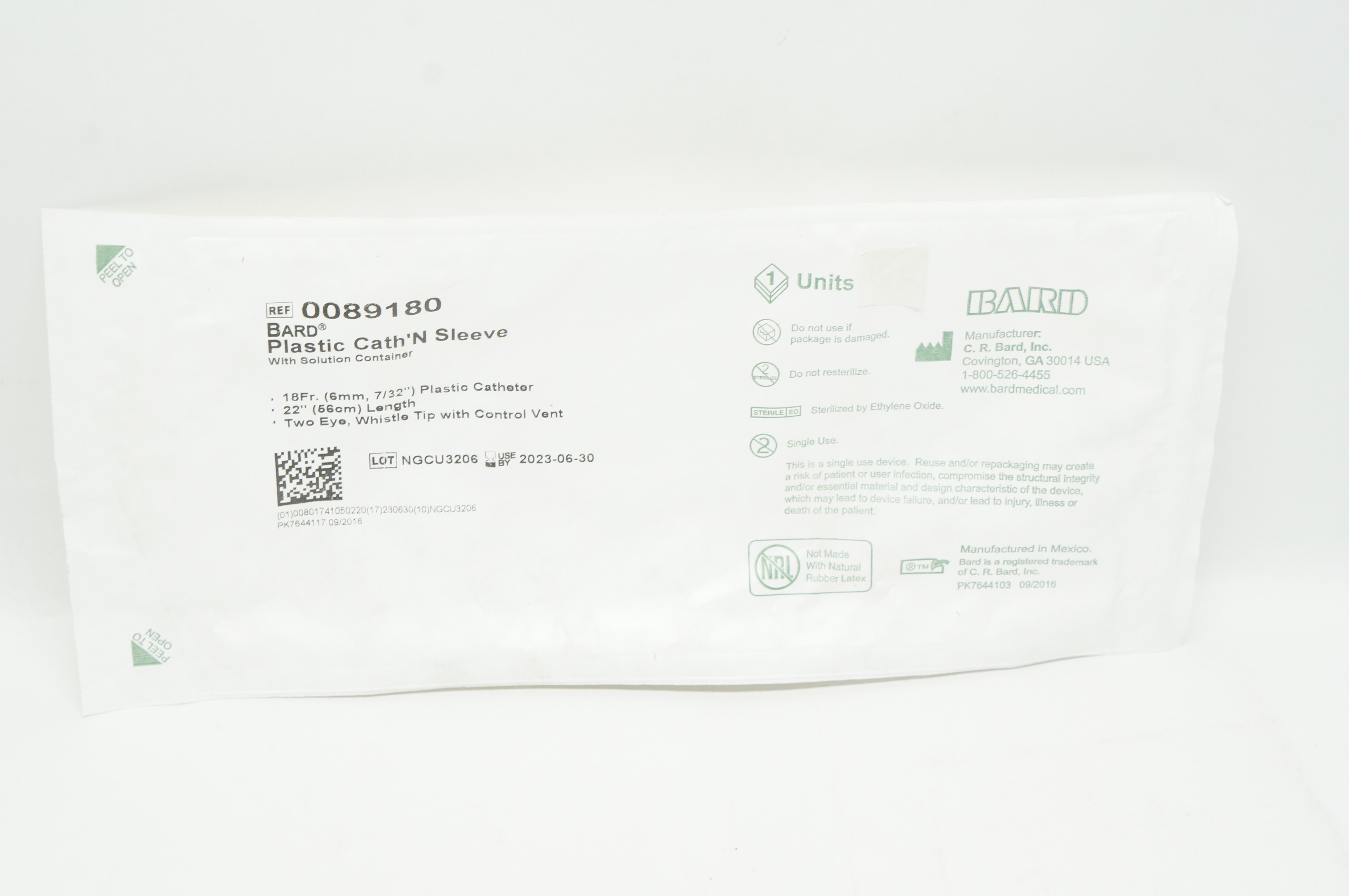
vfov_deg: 23.1
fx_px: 2190
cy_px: 448
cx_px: 674
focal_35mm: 58
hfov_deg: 34.2
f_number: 9
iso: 800
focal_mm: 39
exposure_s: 1/40
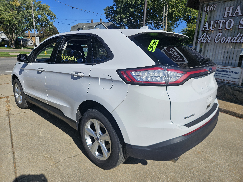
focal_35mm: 23
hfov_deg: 73.9
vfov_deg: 58.9
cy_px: 91
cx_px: 122
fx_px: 161
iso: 25
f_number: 1.8
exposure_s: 1/4120
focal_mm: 5.4
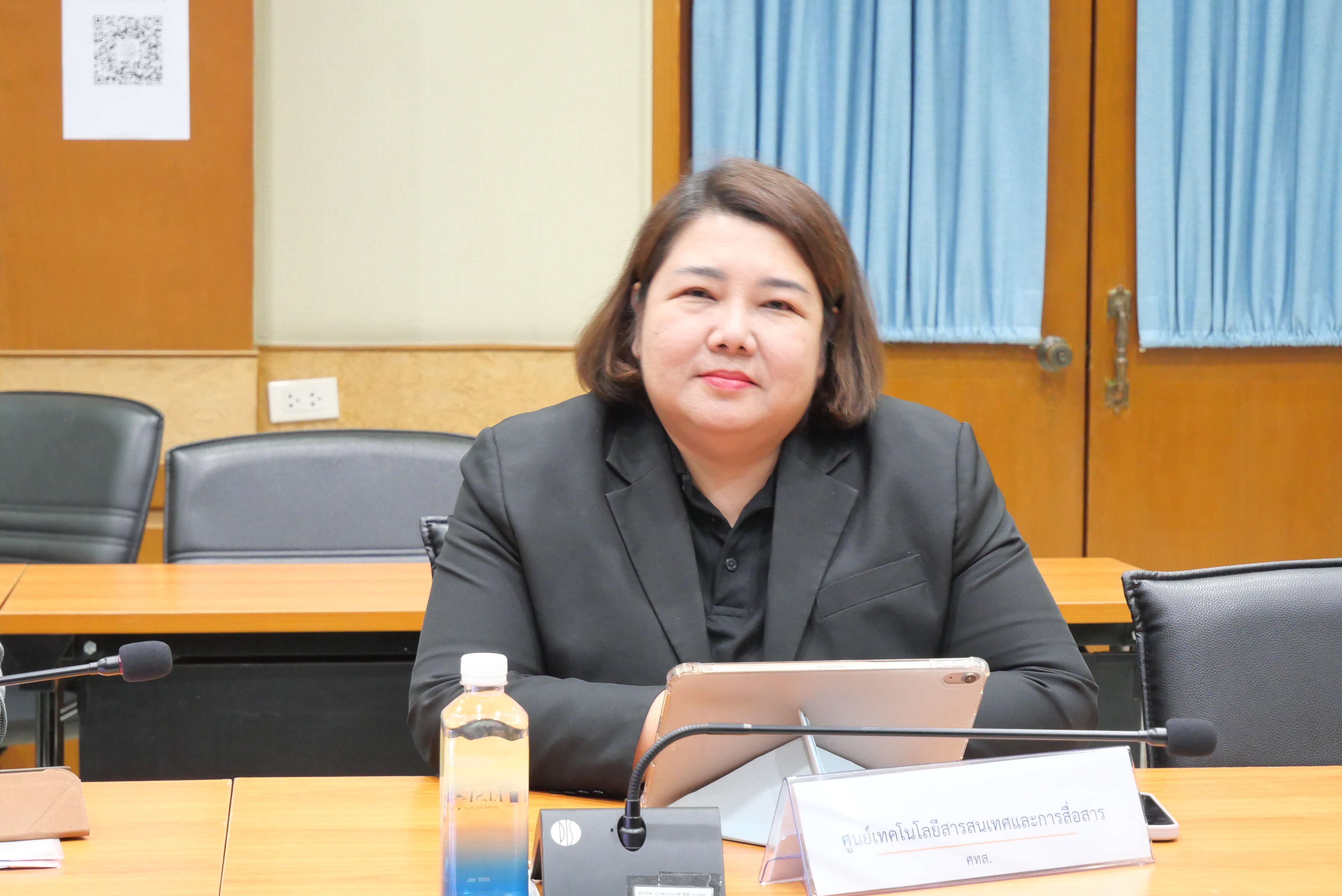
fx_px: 3394
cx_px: 671
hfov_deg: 22.4
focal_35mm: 91
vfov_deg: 15.0
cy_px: 448
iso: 2000
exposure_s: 1/15
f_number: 5.6
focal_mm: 44
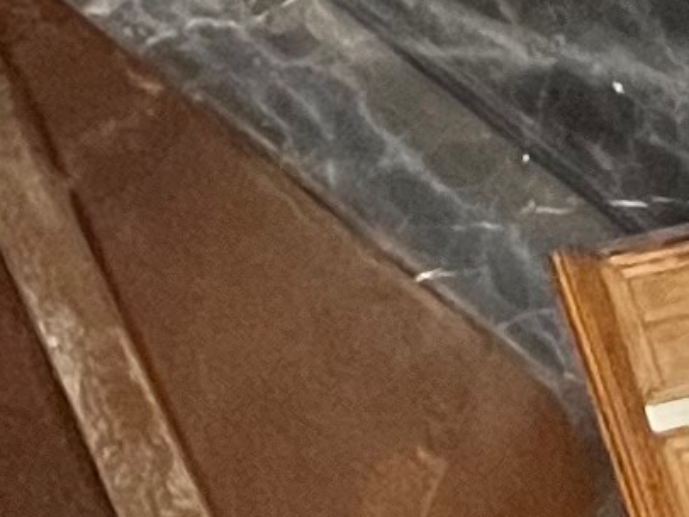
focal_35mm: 258
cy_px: -2402
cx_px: -1086
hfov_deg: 7.1
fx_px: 5138
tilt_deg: +57.0
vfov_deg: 4.5
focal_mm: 5.7
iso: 400
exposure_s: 1/33
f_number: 1.5
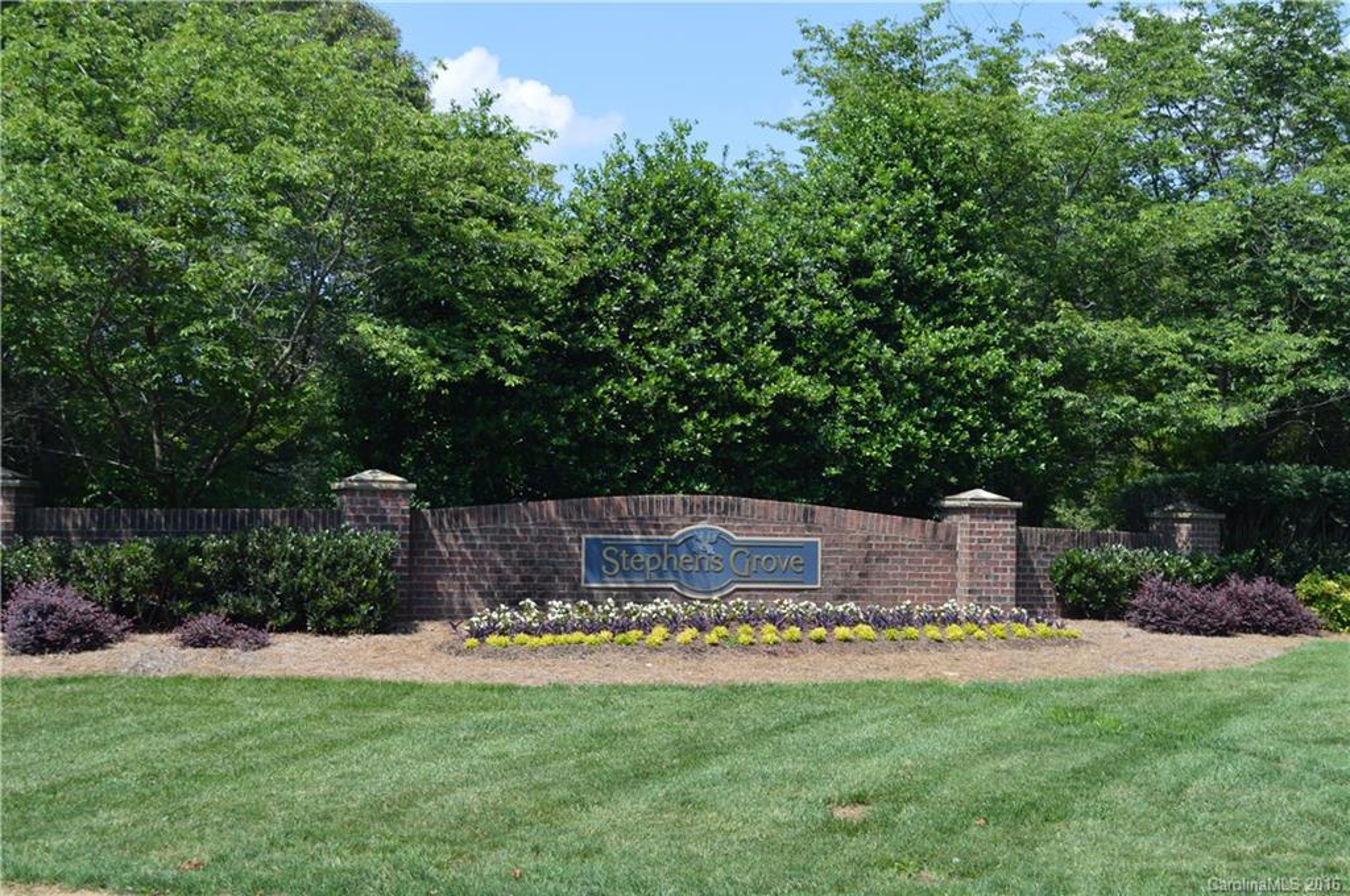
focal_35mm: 48
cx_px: 675
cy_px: 448
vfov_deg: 28.0
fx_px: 1798
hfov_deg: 41.2
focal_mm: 32
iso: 100
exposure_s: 1/160
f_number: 6.3
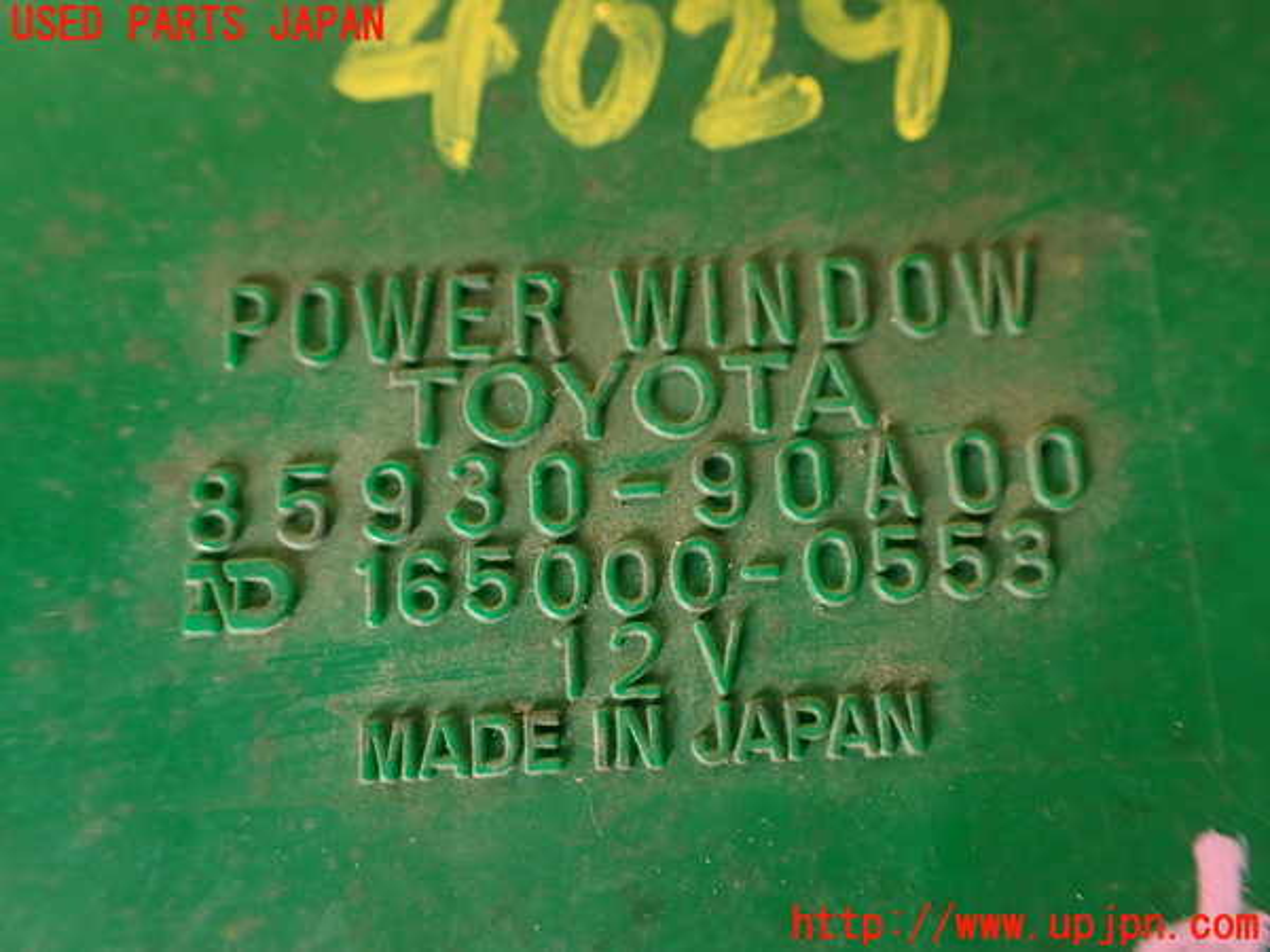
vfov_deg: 44.2
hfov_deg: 56.8
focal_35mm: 32
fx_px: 1174
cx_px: 635
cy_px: 476
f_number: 2.4
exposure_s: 1/40
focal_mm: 5.79
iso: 200
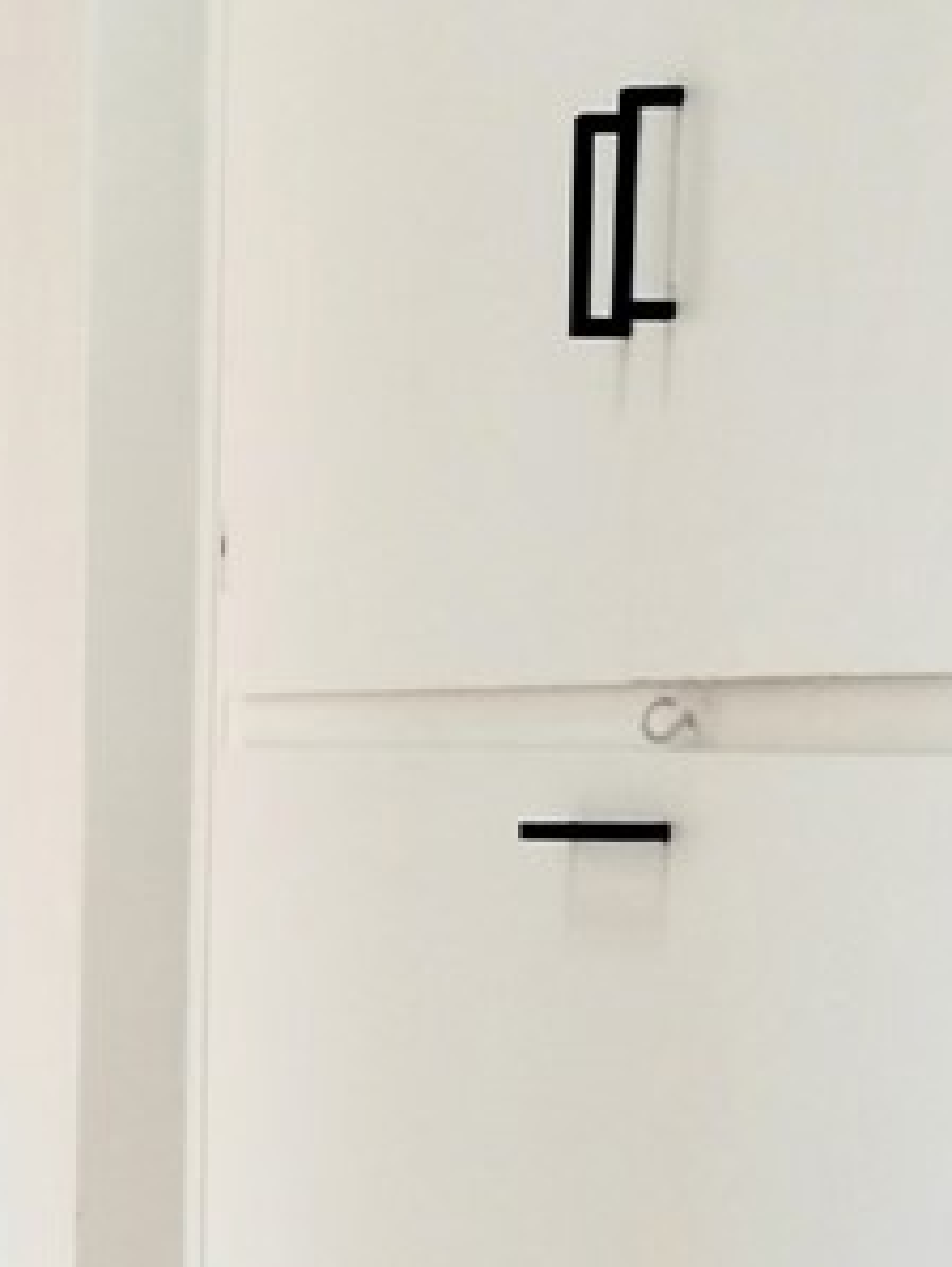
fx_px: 3515
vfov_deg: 20.0
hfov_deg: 14.3
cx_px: -499
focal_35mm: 96
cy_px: 1137
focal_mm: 4.27
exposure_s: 1/120
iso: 528
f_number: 1.8
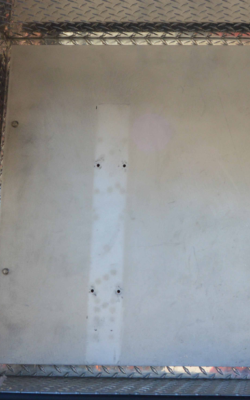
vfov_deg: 33.0
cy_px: 205
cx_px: 273
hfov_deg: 20.0
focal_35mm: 62
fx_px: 676
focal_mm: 20
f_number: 10
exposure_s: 1/400
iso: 800
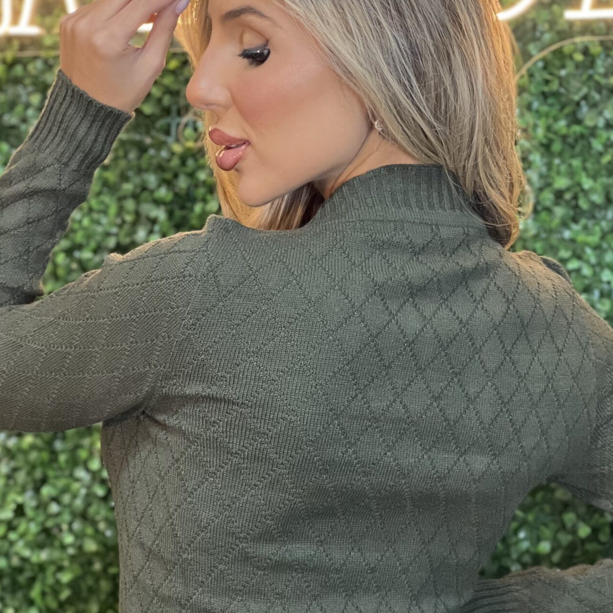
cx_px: 330
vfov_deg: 12.7
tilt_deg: -0.8
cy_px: 471
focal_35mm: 137
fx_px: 2745
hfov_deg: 12.7
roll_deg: +0.5
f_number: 2.8
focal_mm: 9
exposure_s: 1/120
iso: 250
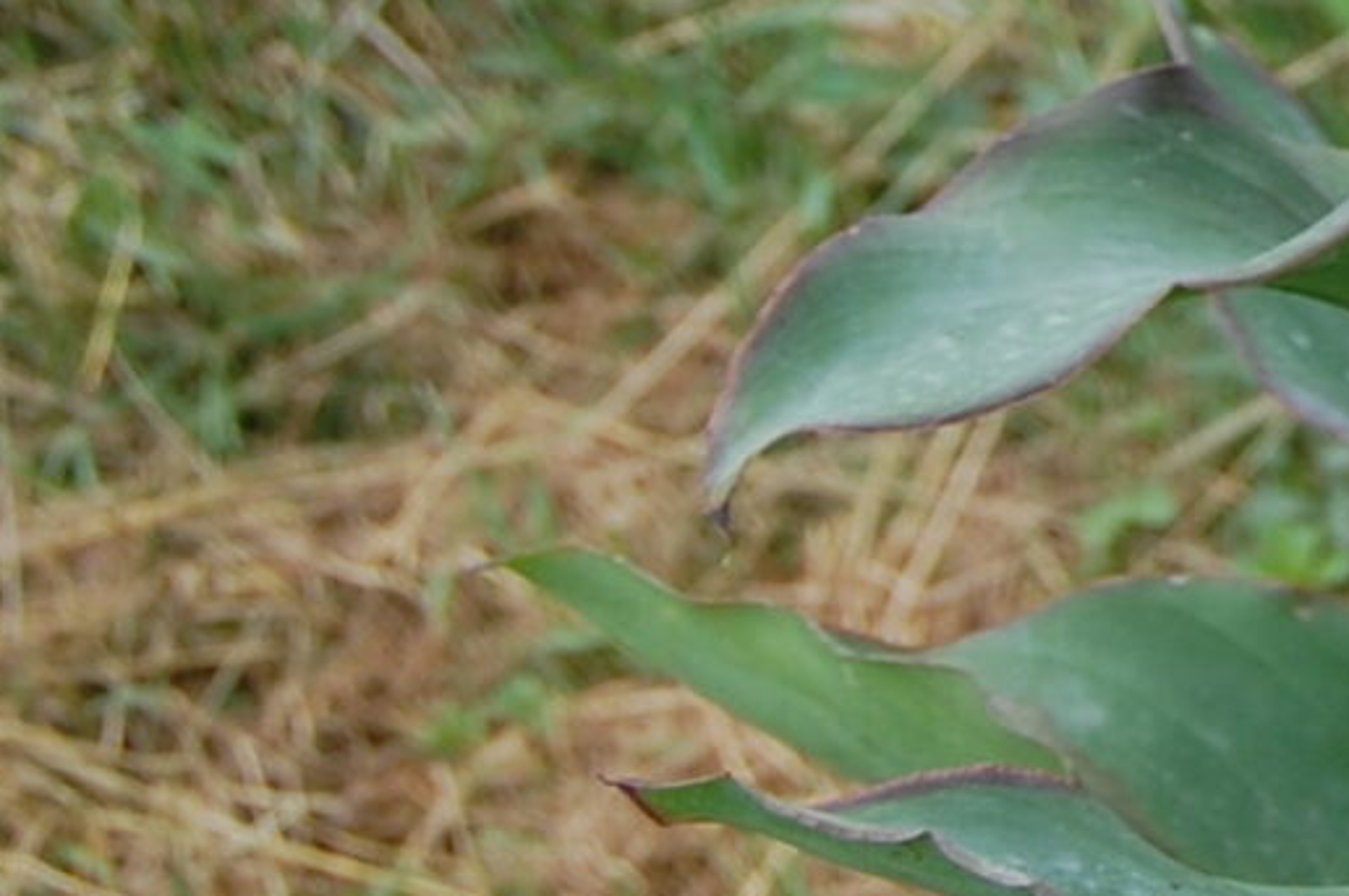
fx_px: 8910
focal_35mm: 238
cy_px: -603
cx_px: 2993
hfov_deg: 8.1
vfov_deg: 5.7
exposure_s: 1/160
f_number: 6.3
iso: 200
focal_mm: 32
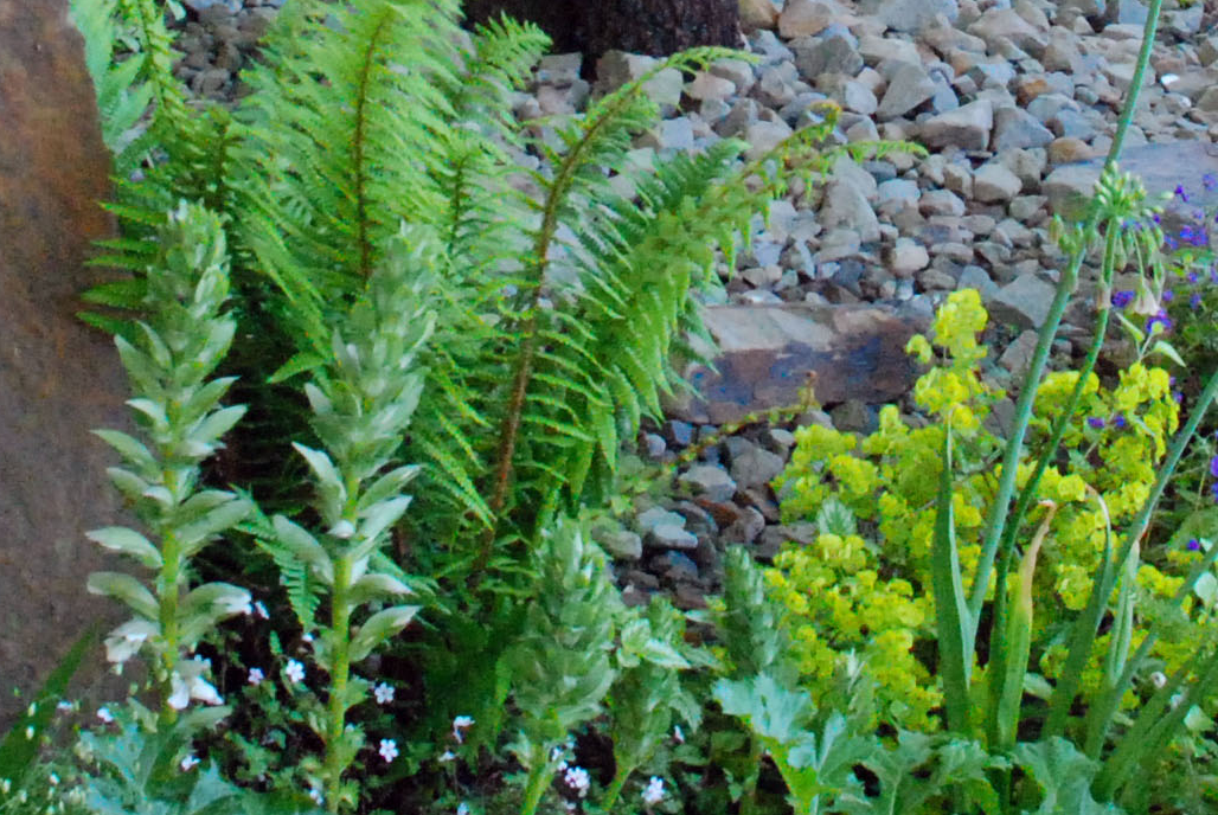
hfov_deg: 18.1
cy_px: -249
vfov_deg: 11.8
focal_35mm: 113
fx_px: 3827
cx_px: 716
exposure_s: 1/80
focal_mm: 20
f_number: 9
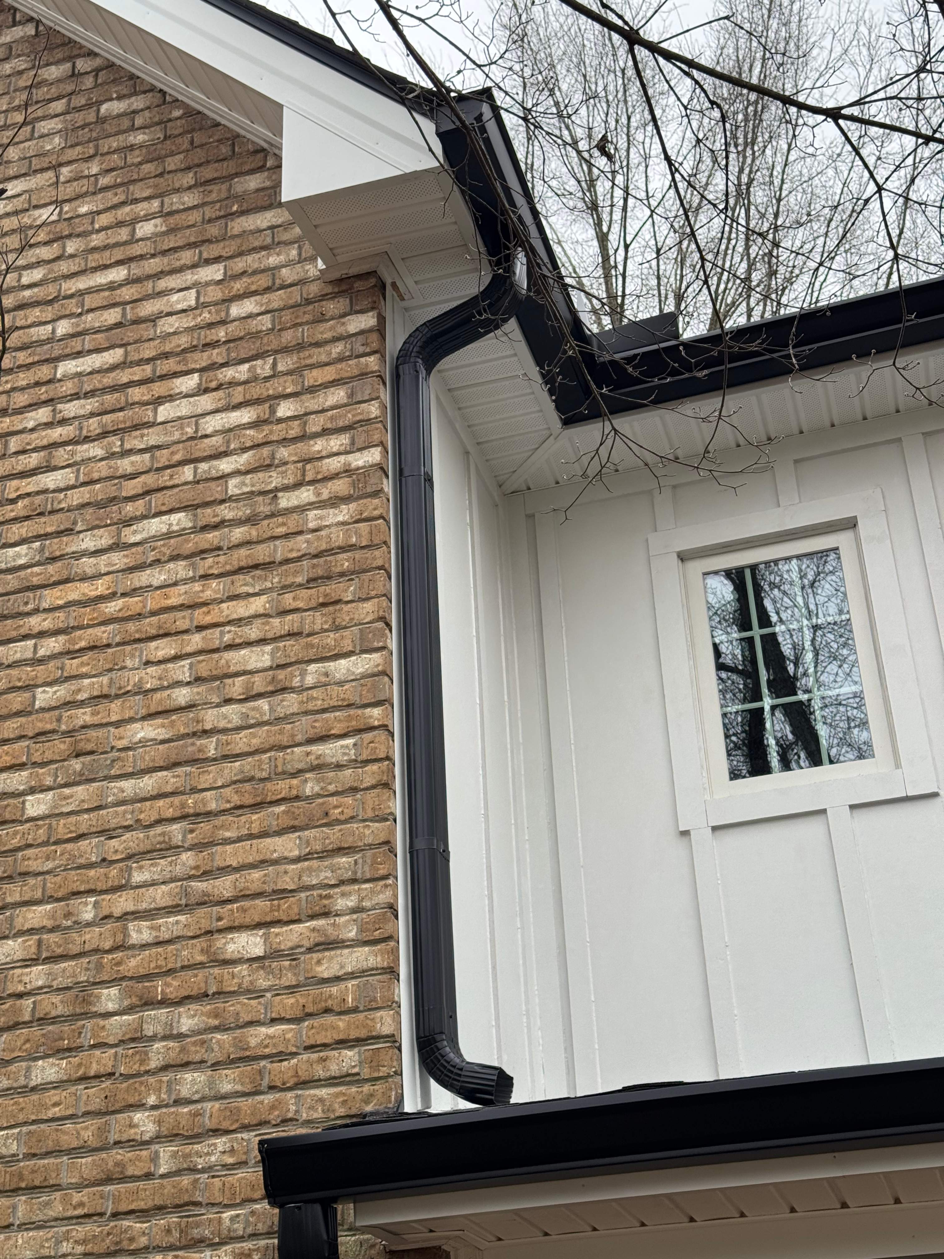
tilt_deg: +28.8
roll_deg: +3.5
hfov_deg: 30.3
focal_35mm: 48
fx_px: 1745
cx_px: 472
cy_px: 630
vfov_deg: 39.7
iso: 64
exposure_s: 1/765
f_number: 1.78
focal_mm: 6.76
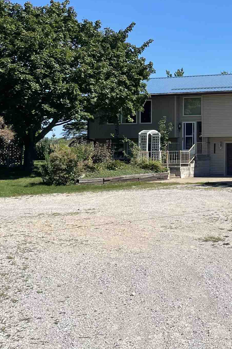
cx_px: 283
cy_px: 134
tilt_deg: +1.7
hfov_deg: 20.7
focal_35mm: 61
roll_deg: +0.3
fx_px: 590
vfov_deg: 32.7
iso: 32
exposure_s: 1/3401
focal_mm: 4.2
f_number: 1.6
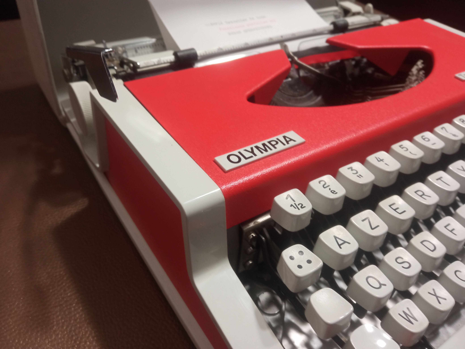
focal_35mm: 27
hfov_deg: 65.3
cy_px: 174
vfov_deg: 51.4
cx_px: 232
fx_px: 363
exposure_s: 1/33.3
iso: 299
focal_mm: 3.79
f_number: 2.2
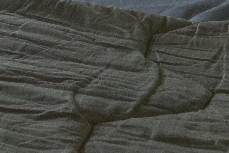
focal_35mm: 142
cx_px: -265
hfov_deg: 12.3
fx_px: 903
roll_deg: -0.7
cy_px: -144
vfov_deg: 9.1
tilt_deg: -9.2
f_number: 2.2
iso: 25
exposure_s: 1/596
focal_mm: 4.15
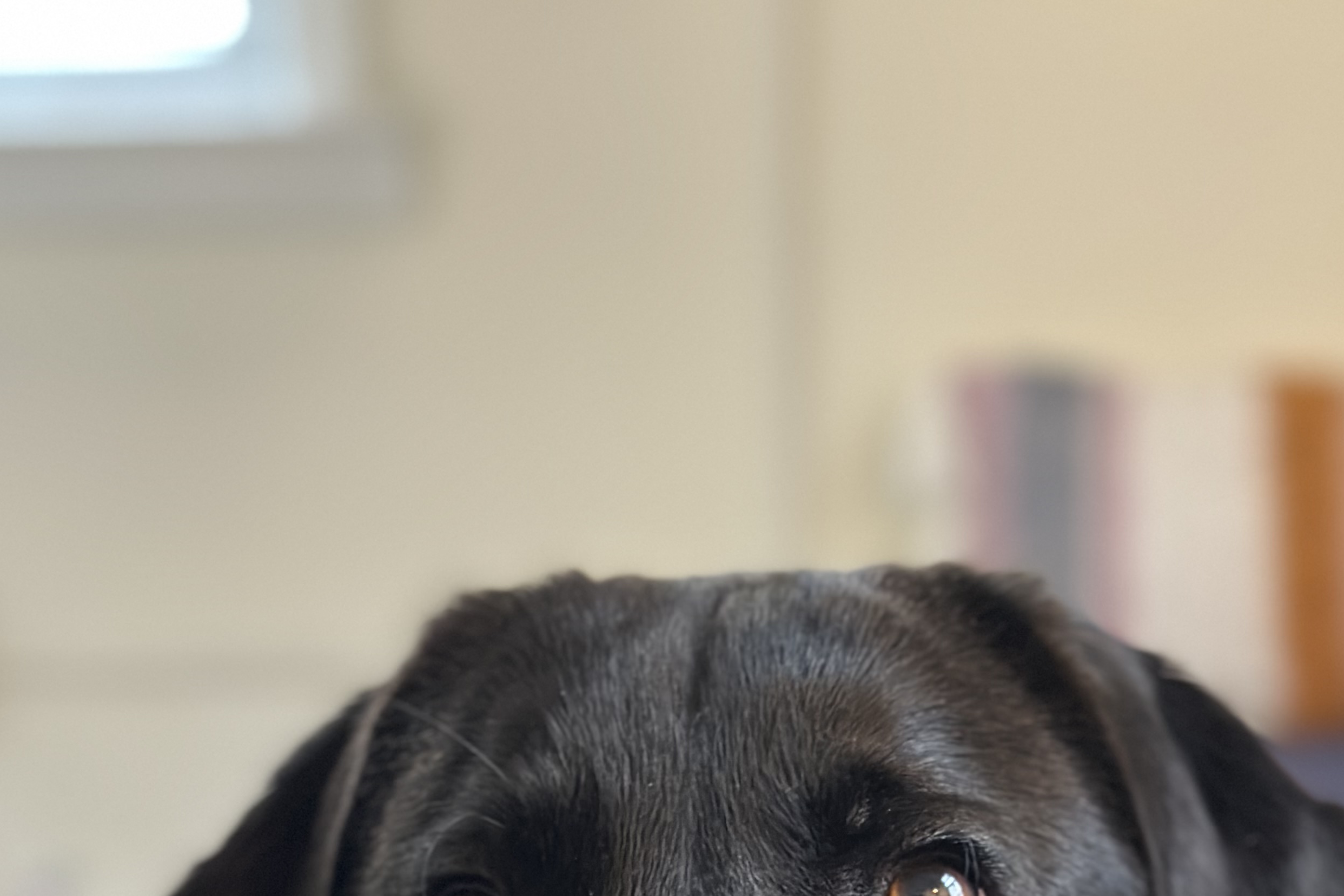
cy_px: 1086
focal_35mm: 81
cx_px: 687
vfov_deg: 16.2
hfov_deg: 25.1
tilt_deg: -17.4
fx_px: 3024
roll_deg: +2.1
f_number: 1.78
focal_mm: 6.86
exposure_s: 1/40
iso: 400
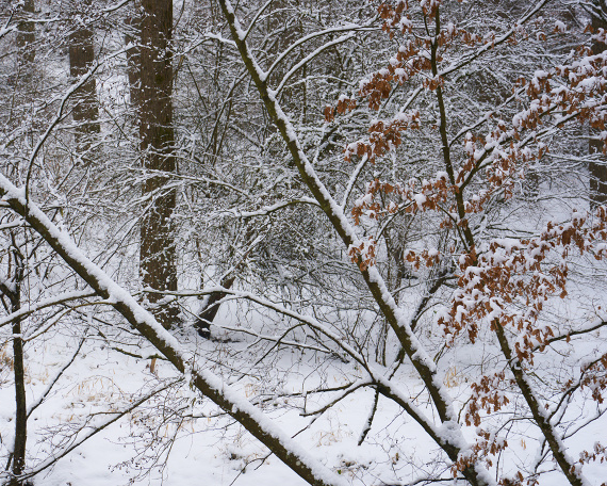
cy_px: 261
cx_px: 184
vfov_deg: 11.0
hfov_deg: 13.7
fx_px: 2515
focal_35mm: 140
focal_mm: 85
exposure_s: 1/125
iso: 200
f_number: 8
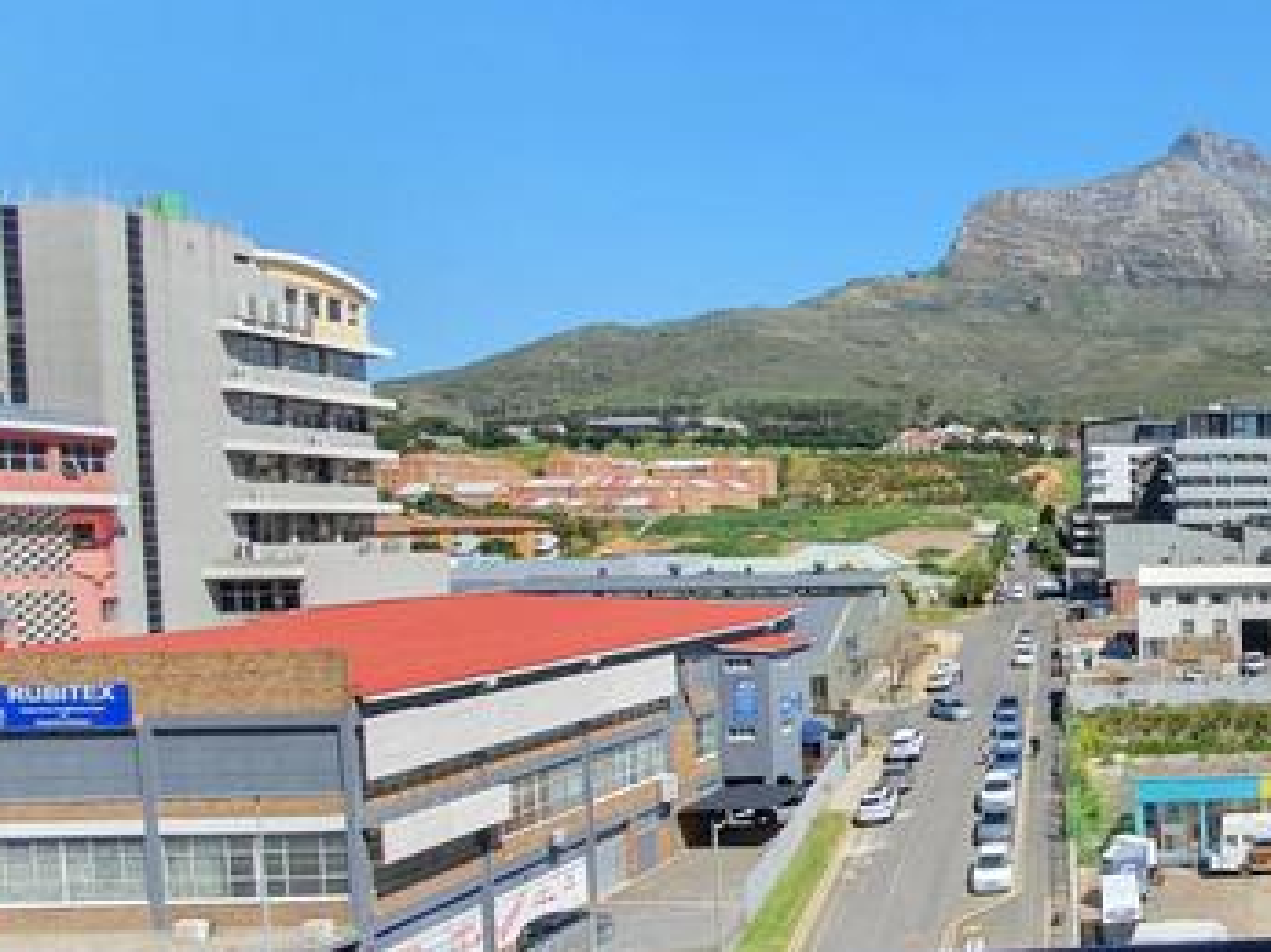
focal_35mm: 30
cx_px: 1432
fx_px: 1101
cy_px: 586
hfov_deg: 44.1
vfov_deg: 46.4
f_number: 2.2
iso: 50
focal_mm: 1.8
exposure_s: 1/936
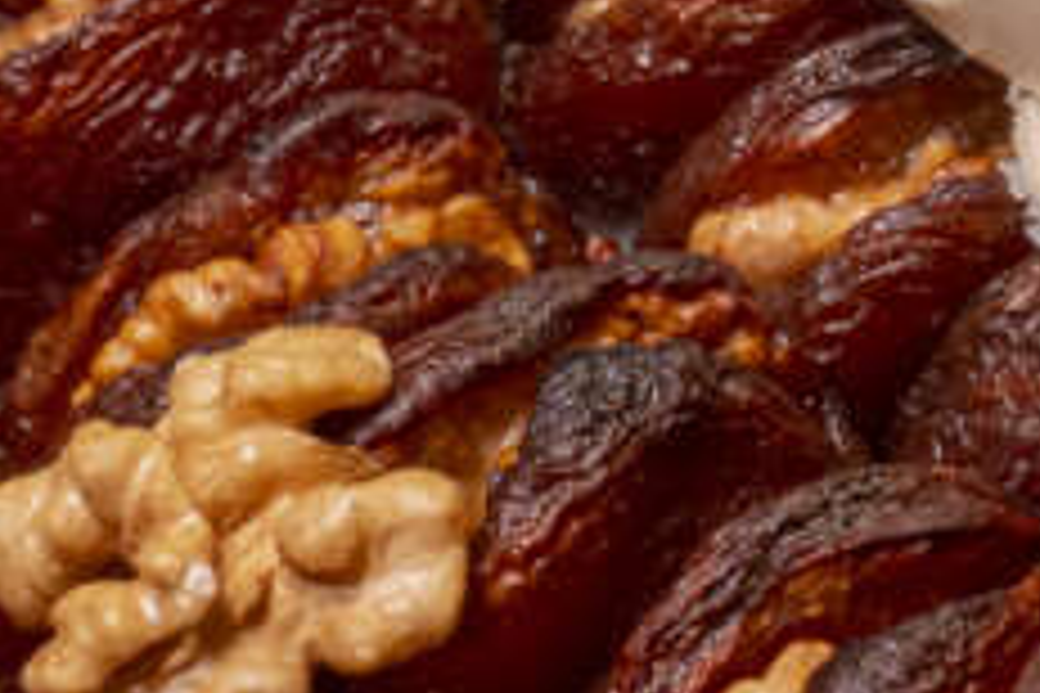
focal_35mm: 460
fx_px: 13288
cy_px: 27
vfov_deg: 3.0
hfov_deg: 4.5
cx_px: 1292
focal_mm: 55
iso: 250
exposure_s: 1/8
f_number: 18
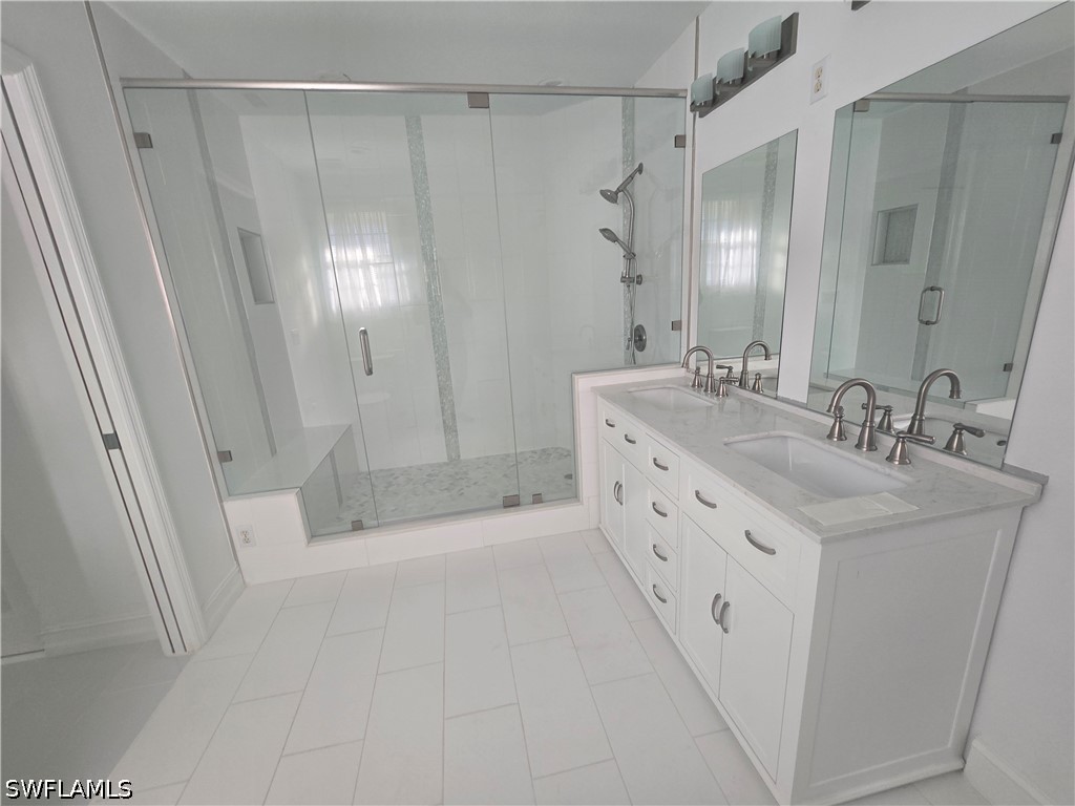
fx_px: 404
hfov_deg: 106.2
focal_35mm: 13
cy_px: 403
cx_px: 538
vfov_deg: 89.9
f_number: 2.2
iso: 64
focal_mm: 2.2
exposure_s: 1/60
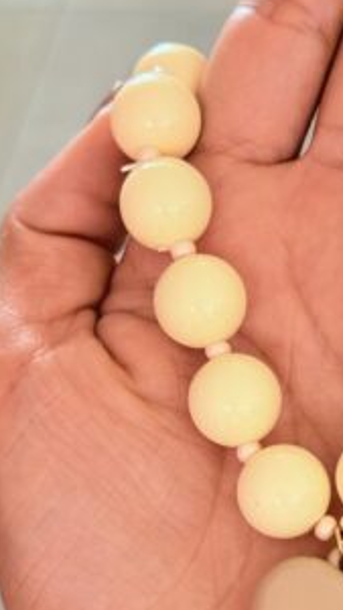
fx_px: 1615
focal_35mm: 100
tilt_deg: -52.7
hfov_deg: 12.0
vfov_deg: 21.1
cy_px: 491
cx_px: 302
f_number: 1.78
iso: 160
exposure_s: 1/60
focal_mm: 6.76
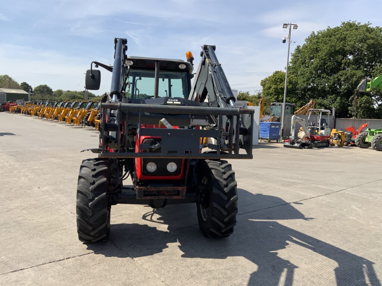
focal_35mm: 29
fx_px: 320
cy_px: 143
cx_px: 191
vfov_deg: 48.2
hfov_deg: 61.7
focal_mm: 3
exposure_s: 1/1912
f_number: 1.8
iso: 16
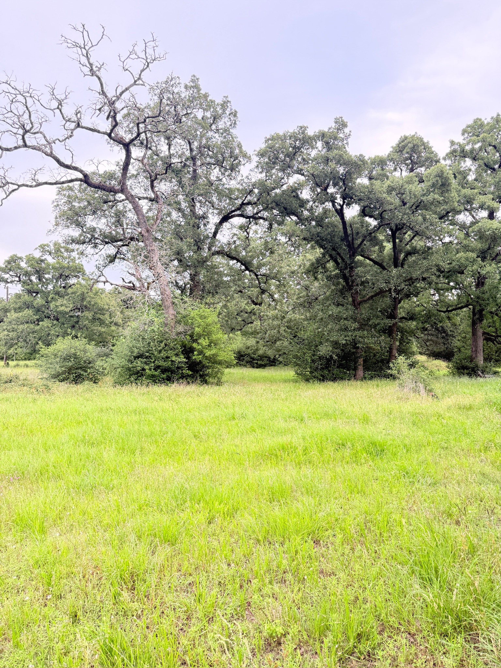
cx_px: 250
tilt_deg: +2.1
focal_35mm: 24
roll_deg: -0.1
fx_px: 463
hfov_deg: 56.8
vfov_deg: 71.6
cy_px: 334
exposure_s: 1/199
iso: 200
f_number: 1.78
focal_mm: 6.76
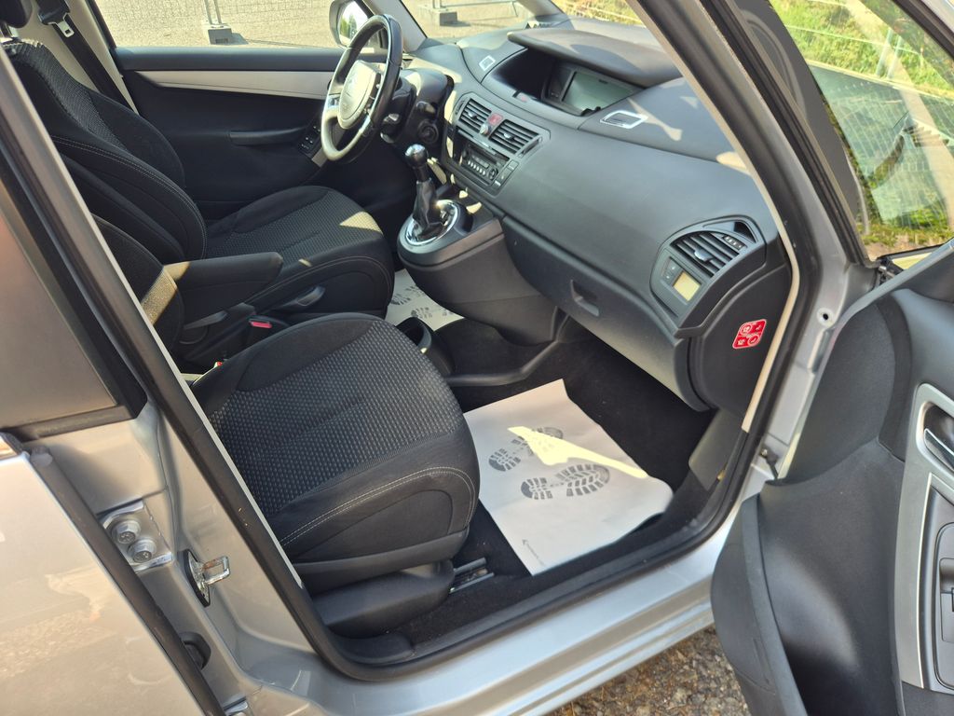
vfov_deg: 58.9
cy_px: 358
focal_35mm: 23
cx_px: 477
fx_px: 634
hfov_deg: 73.9
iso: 32
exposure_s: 1/180
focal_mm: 5.4
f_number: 1.8
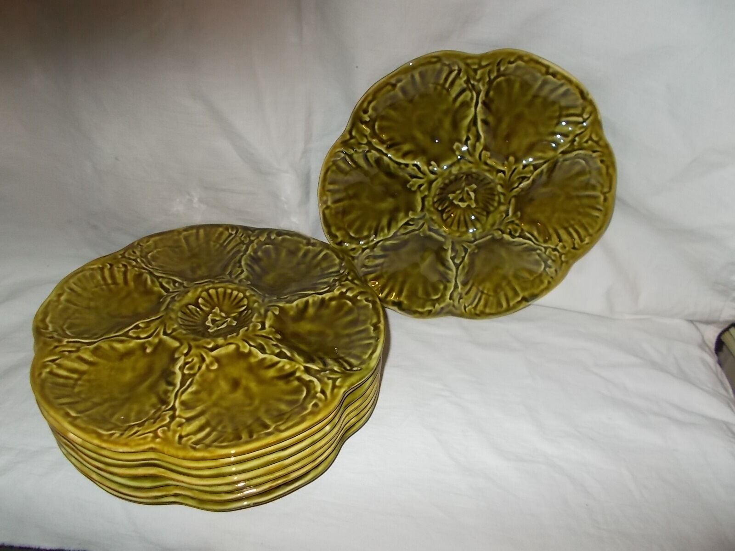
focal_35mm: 26
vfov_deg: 53.1
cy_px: 276
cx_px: 368
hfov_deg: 67.3
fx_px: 552
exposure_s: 1/25
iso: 200
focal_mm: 4.6
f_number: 3.2
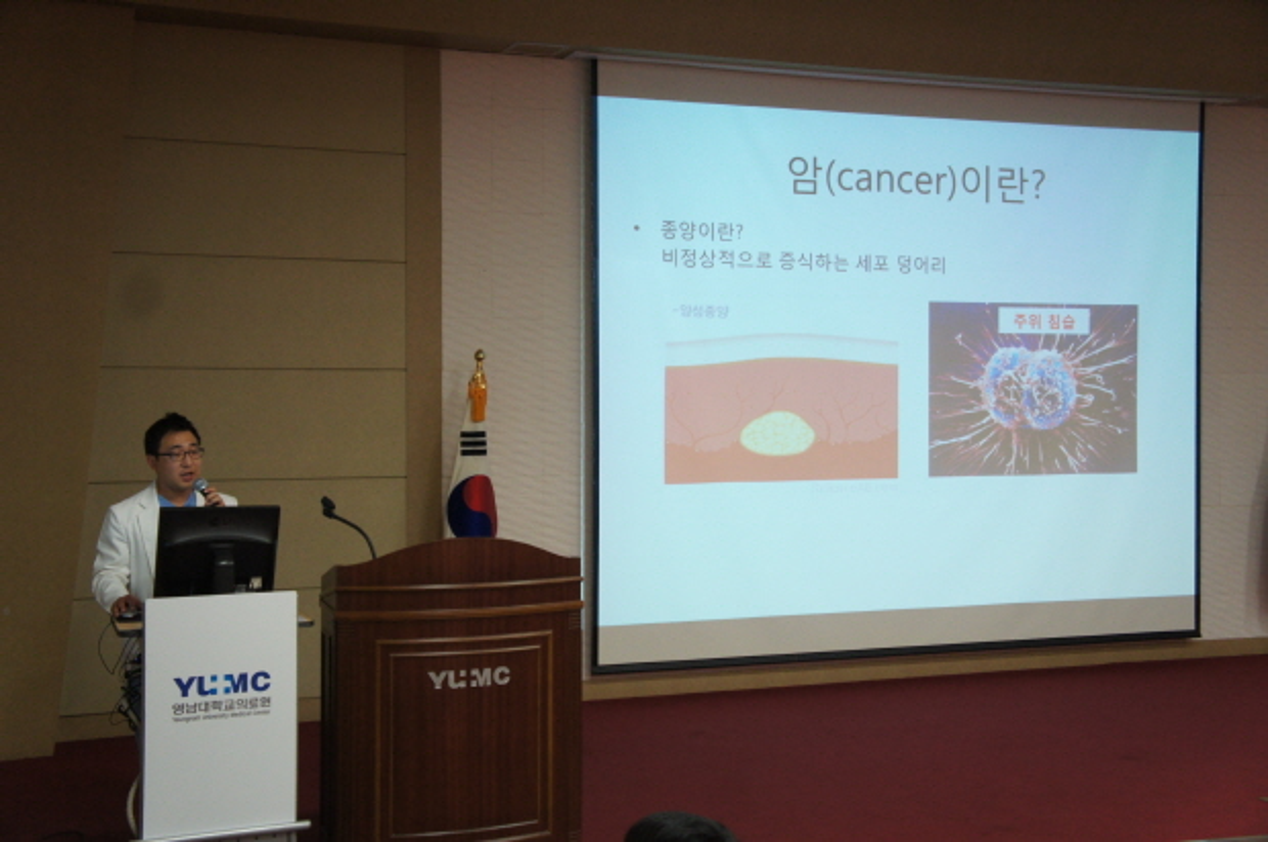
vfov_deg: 31.8
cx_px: 634
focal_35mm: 42
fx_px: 1478
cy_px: 421
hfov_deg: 46.4
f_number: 4
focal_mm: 28
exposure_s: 1/50
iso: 1000
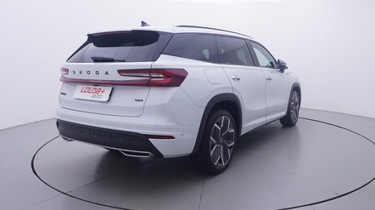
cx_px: 217
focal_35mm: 29
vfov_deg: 40.4
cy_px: 80
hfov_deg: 66.3
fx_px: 285
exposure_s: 1/80
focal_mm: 15
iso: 200
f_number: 5
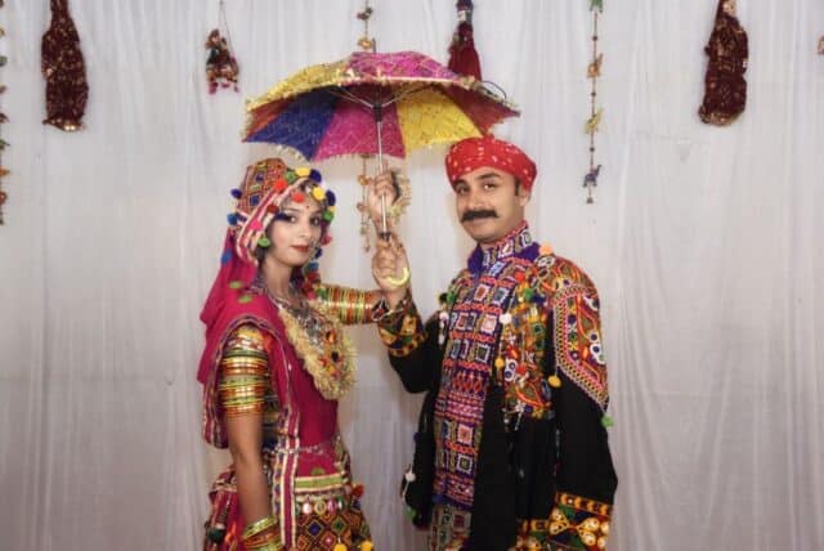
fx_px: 1008
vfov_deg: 30.6
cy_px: 276
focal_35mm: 44
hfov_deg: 44.5
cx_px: 412
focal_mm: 44
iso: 2000
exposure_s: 1/125
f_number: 7.1
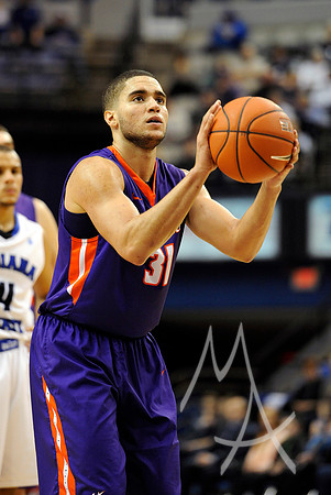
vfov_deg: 10.3
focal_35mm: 200
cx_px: 166
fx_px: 2752
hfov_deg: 6.9
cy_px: 248
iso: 3200
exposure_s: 1/800
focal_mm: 200
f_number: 3.5
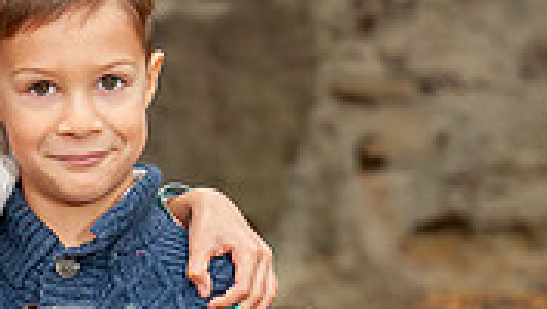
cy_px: 148
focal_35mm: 240
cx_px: -22
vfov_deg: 5.1
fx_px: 3485
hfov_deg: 8.9
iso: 400
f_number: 5
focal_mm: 70
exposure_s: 1/160
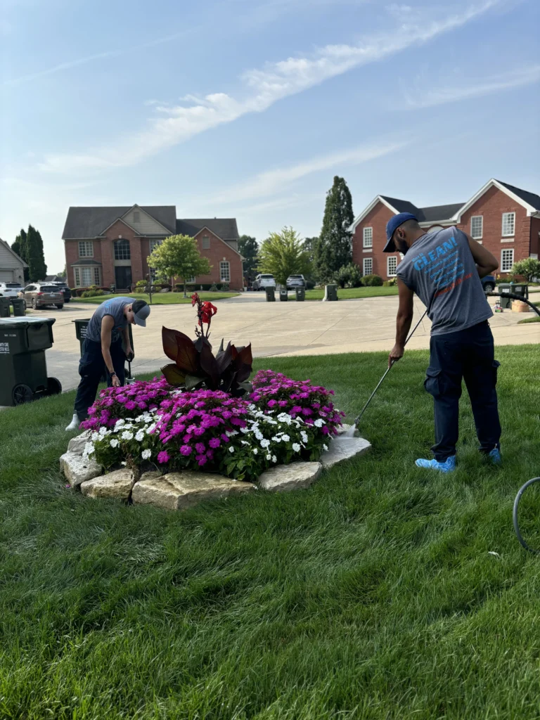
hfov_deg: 53.1
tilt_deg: -8.7
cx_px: 270
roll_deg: +1.0
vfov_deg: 67.3
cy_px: 360
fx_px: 541
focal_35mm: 26
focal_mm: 5.96
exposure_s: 1/2513
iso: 50
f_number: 1.6
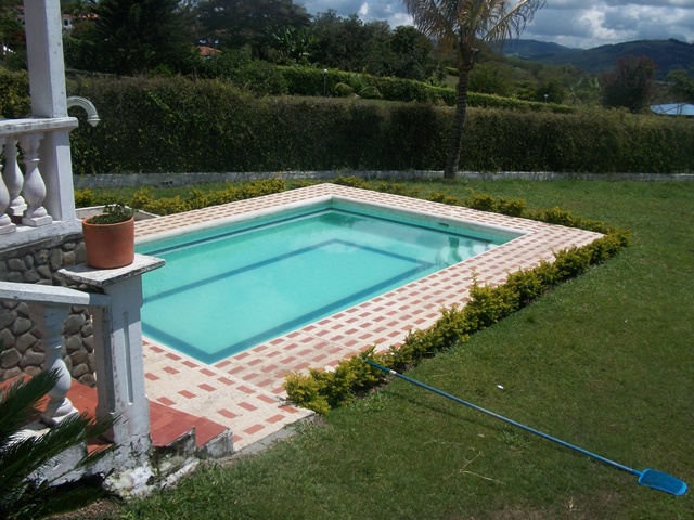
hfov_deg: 56.8
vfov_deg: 44.2
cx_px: 347
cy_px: 260
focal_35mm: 32
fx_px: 642
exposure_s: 1/800
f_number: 5.5
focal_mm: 5.7
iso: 80
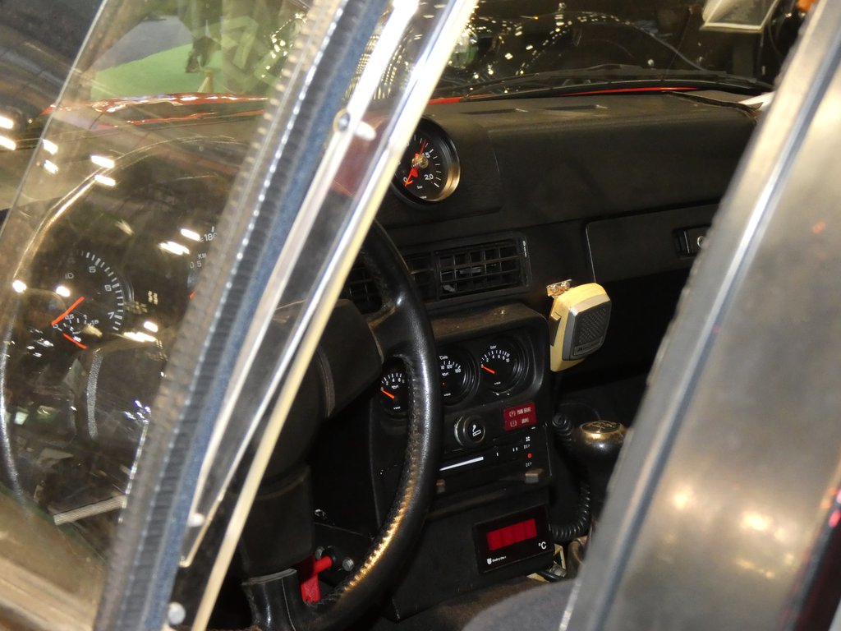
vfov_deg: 20.4
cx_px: 420
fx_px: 1749
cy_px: 316
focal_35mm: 72
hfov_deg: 27.0
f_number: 4.3
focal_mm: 12.9
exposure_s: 1/60
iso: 800
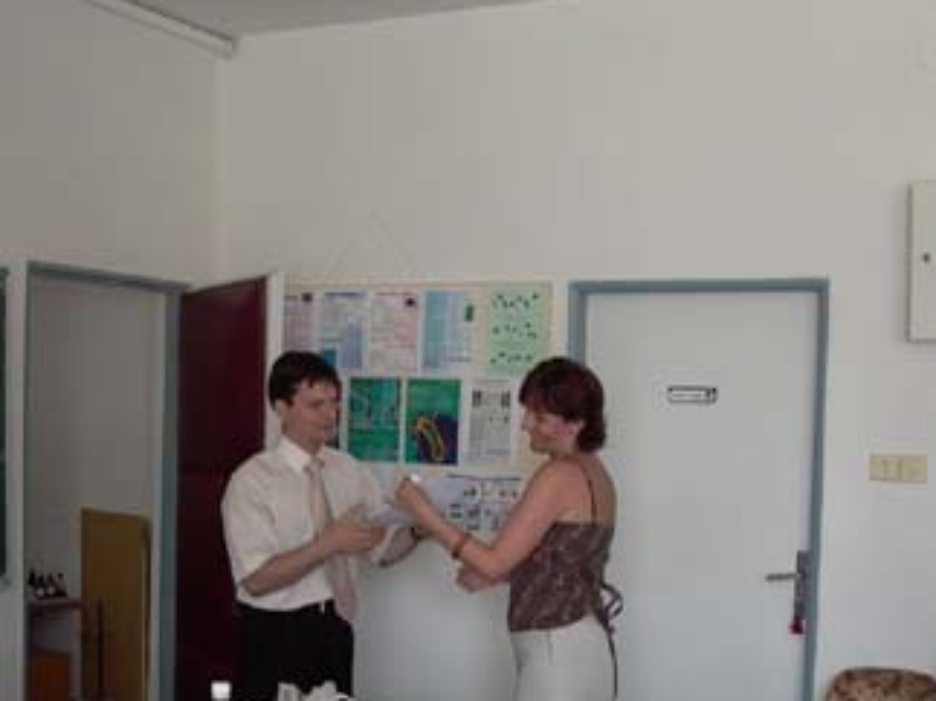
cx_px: 420
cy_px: 484
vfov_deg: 27.3
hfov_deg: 36.1
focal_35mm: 53
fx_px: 1433
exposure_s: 1/60.2
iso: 100
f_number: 2.13
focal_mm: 8.19
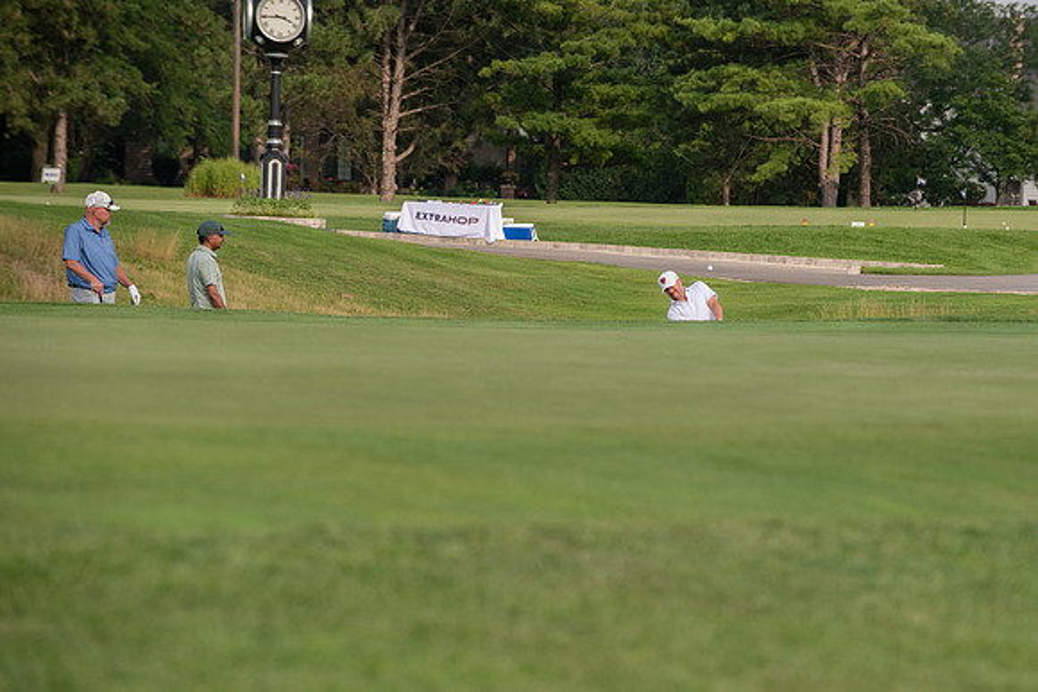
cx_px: 608
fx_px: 6761
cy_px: 406
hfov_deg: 8.8
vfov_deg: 5.9
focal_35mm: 234
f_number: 5
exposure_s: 1/1250
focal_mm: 200
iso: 250
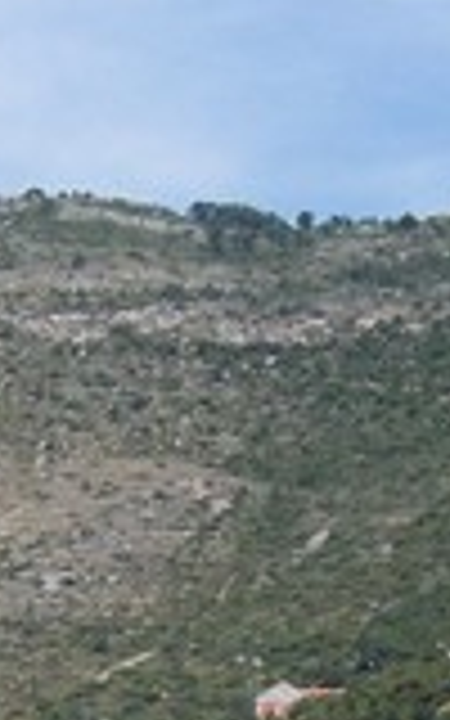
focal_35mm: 144
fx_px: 2826
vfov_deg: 14.3
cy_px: 680
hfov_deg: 9.0
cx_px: -32
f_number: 5.6
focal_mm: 5.6
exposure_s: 1/500
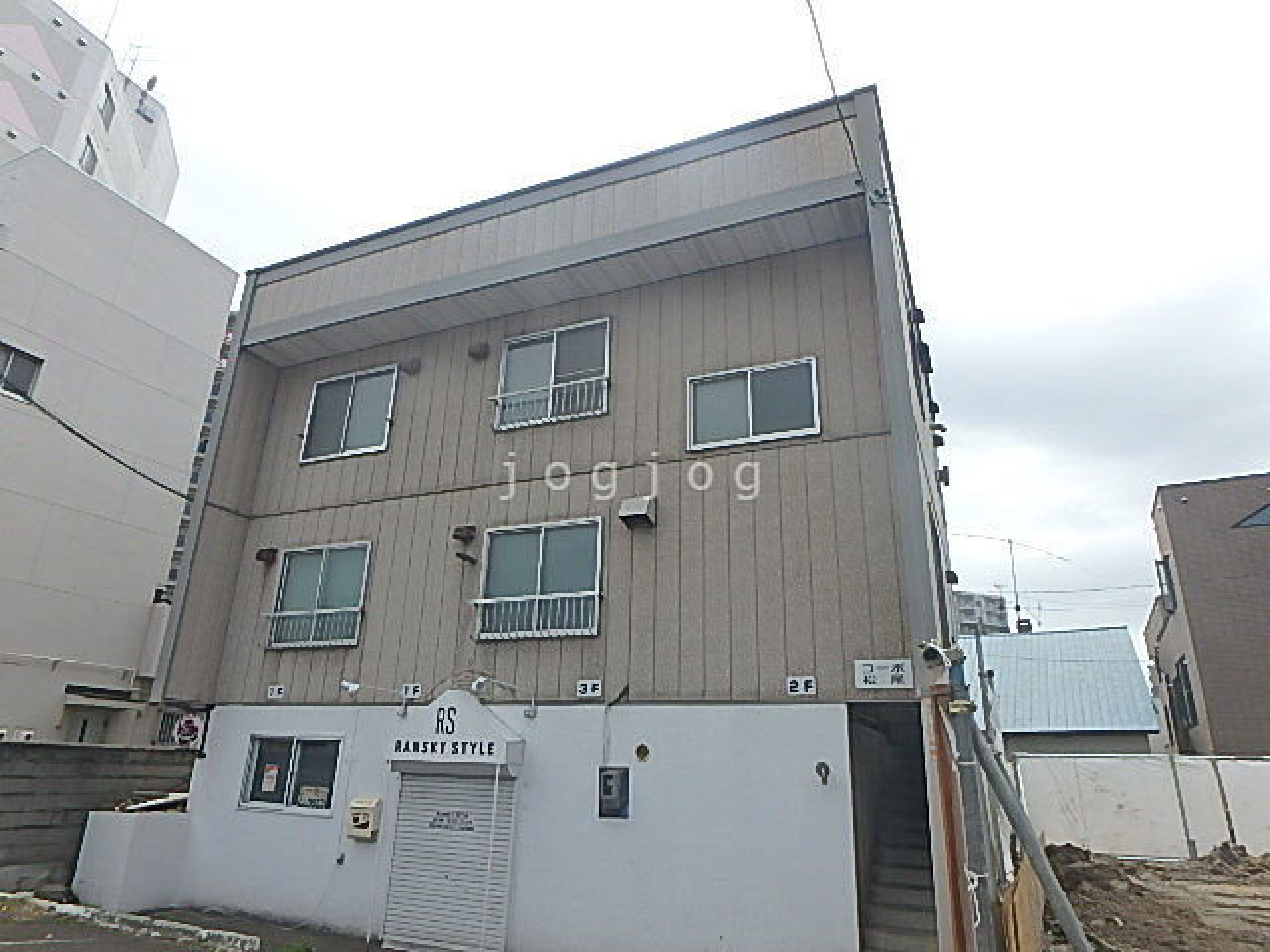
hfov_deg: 79.0
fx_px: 770
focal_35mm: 21
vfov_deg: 63.4
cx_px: 635
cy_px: 476
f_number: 6
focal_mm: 3.7
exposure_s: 1/500
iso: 125
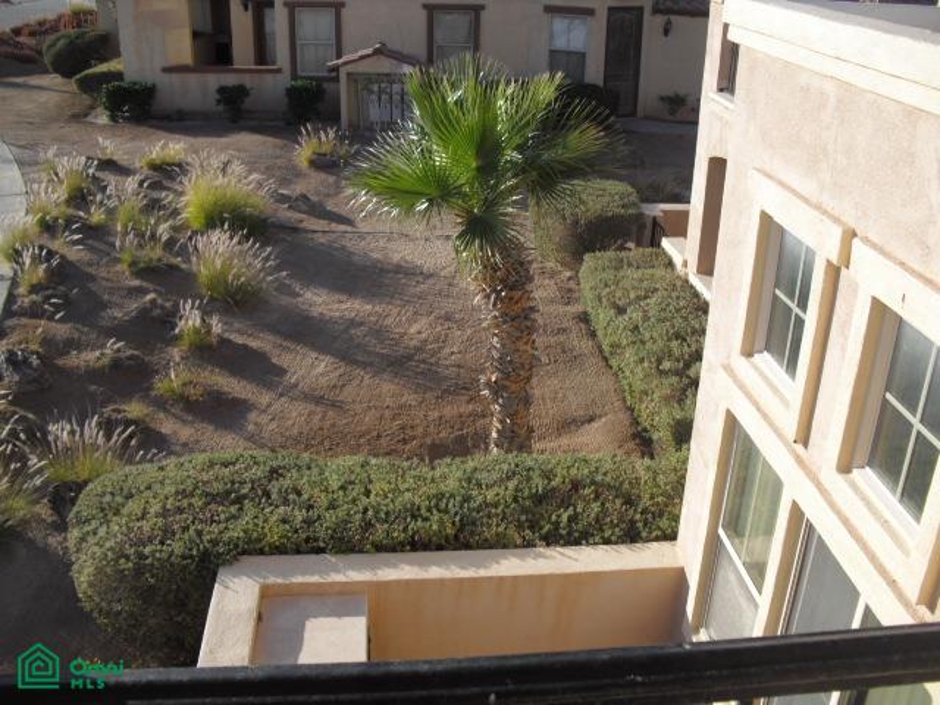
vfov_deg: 39.7
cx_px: 470
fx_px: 978
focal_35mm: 36
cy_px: 352
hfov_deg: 51.4
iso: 100
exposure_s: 1/125
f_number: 7.8
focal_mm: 6.3
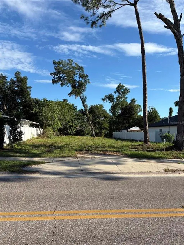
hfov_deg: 53.1
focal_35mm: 26
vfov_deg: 67.3
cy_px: 122
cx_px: 92
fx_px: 184
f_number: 1.6
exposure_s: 1/2538
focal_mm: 5.96
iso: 50
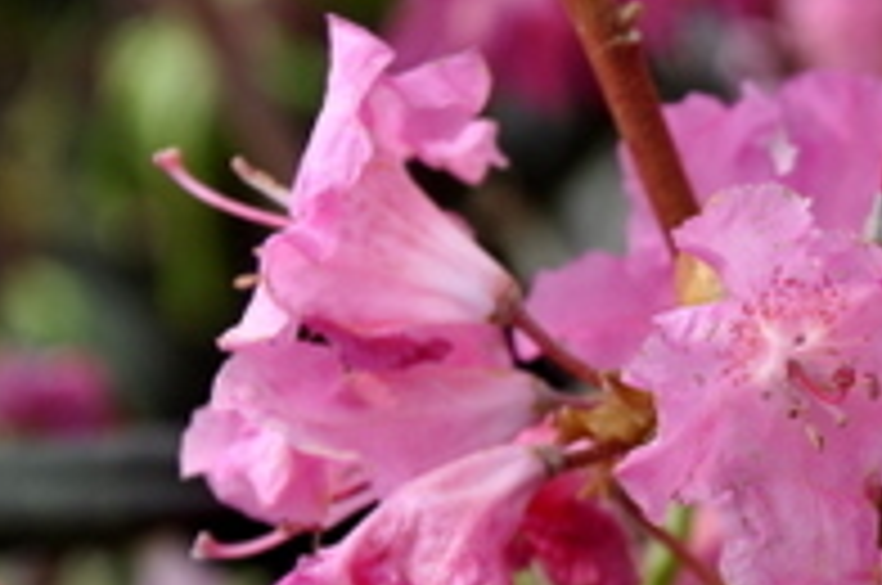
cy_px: 425
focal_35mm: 243
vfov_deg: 5.6
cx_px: 1053
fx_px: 5944
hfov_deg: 8.4
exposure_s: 1/320
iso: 200
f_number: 9
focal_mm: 66
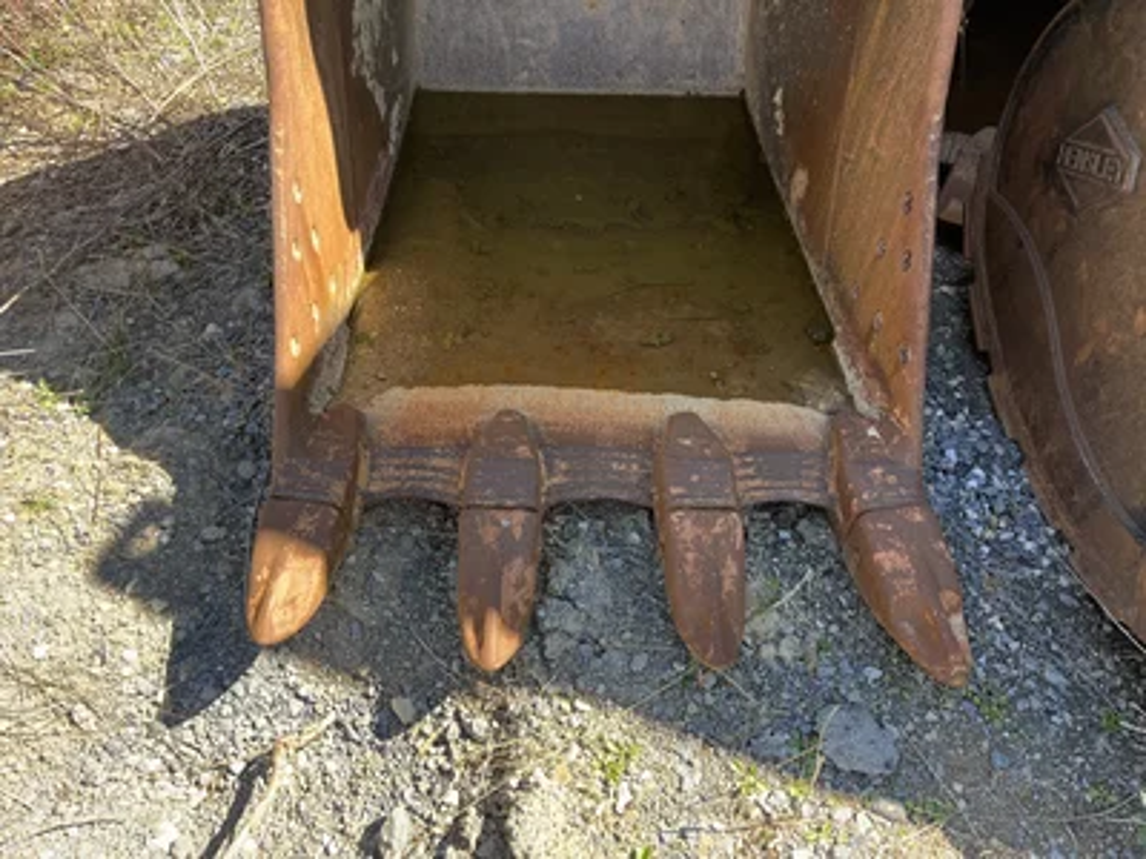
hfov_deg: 67.3
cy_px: 430
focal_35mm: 26
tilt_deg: -50.1
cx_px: 573
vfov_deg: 53.1
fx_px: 861
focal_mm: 5.1
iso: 50
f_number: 1.6
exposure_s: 1/418
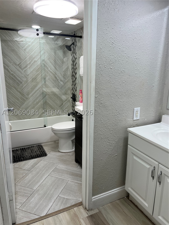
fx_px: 169
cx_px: 84
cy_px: 112
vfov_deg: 67.3
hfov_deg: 53.1
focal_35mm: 26
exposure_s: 1/120
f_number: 1.5
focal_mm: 5.7
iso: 50
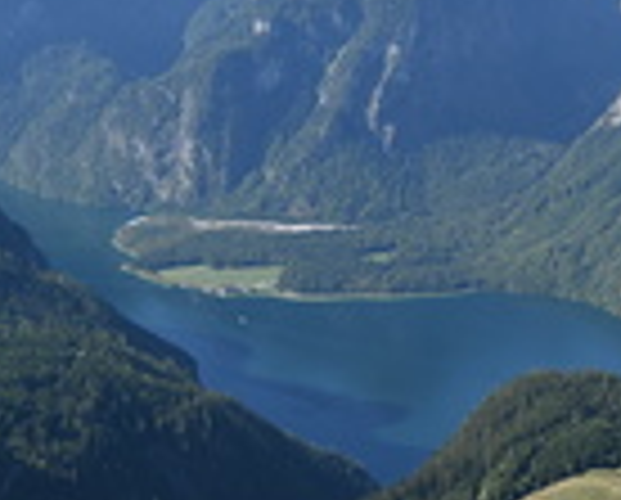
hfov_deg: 19.8
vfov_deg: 16.1
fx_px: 1750
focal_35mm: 95
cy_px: 95
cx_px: 549
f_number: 6.3
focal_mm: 35
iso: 100
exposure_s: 1/320
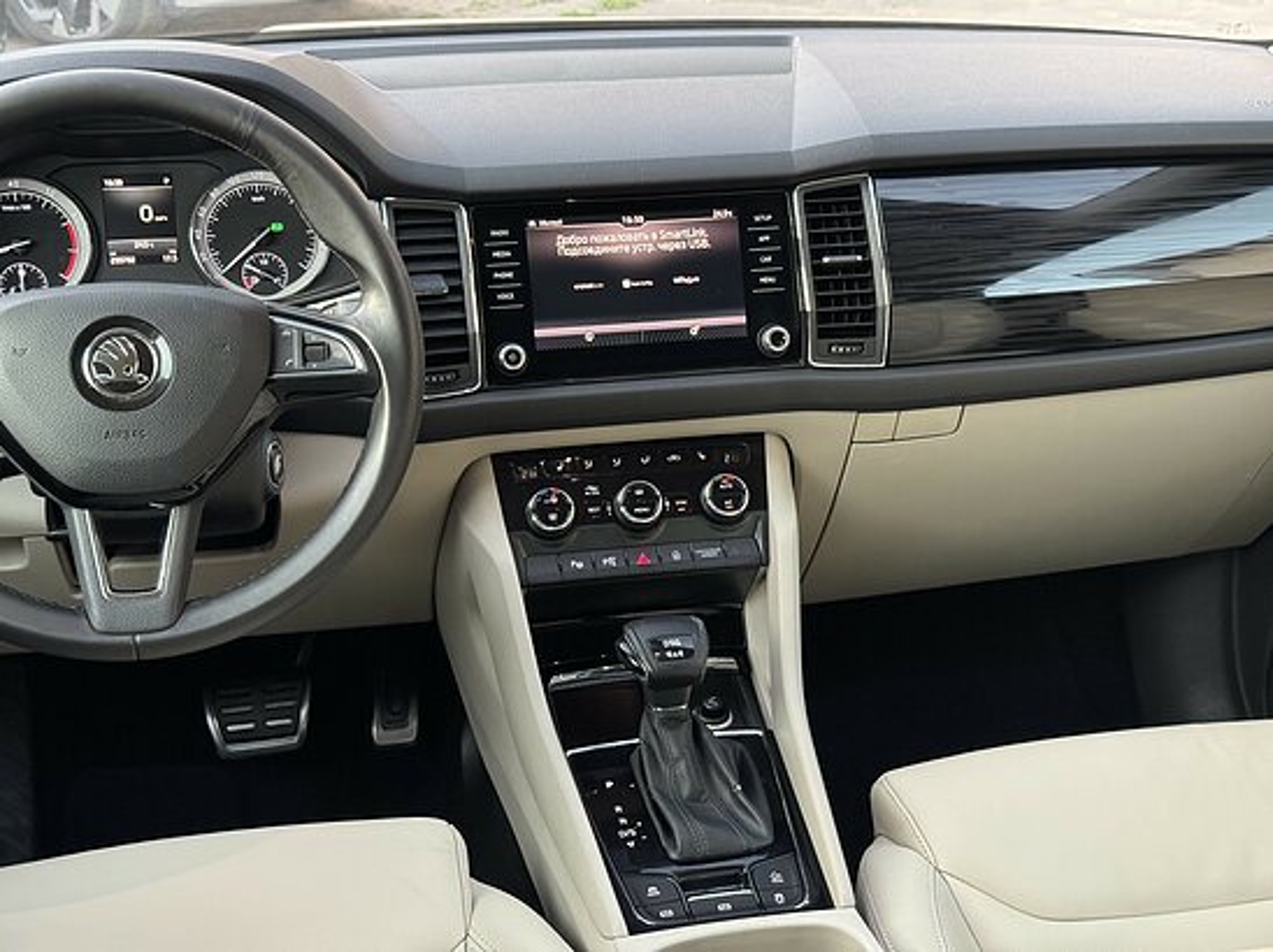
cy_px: 476
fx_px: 1764
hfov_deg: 39.7
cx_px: 636
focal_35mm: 48
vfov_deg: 30.2
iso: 500
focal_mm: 6.76
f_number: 1.78
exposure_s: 1/38
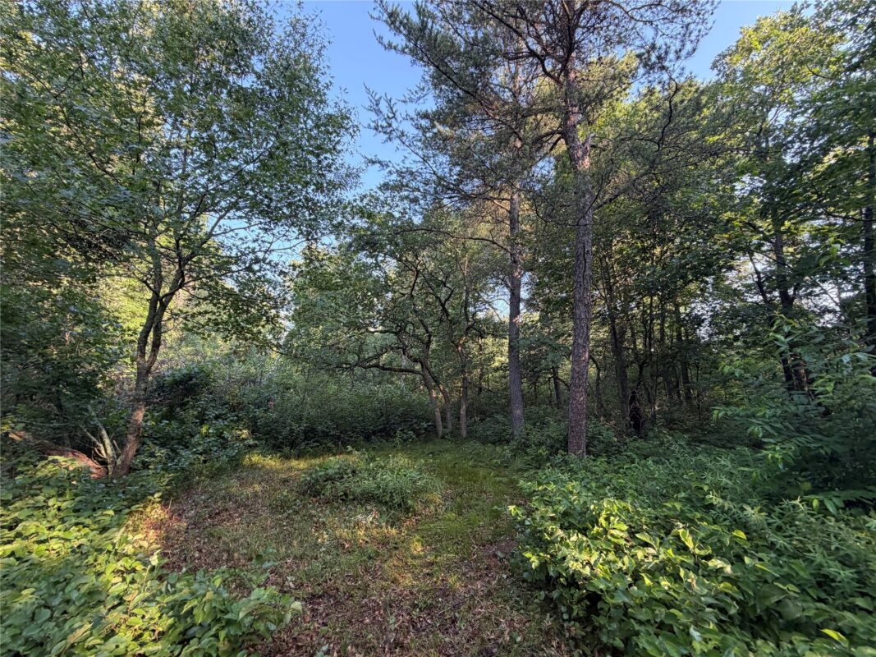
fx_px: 354
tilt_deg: +14.8
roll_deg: +1.1
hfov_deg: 102.1
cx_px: 438
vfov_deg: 85.7
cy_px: 328
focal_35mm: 14
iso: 125
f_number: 2.2
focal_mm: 2.22
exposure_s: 1/121
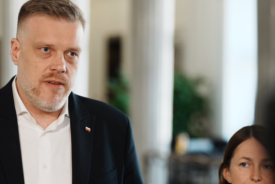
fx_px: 1666
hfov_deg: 9.4
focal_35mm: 218
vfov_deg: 6.3
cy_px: 157
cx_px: 65
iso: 500
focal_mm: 105
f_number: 2.8
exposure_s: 1/125
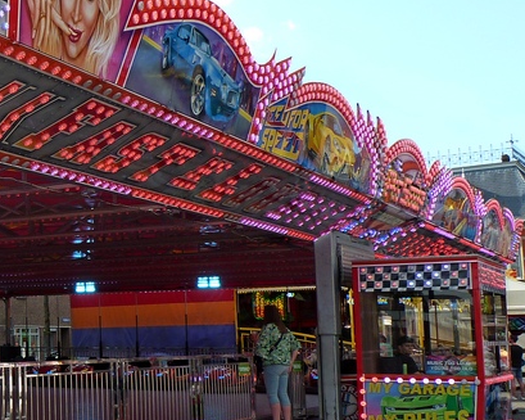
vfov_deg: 24.6
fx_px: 963
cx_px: -105
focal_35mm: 62
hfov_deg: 27.0
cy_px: 234
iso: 100
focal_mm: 4.6
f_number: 4.5
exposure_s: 1/200
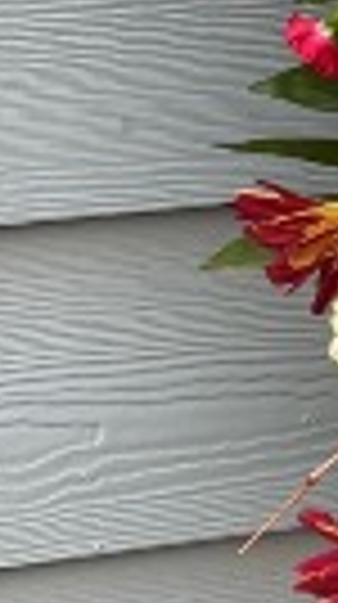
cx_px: 791
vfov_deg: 7.3
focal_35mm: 295
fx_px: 4718
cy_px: -83
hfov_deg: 4.0
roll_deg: +1.3
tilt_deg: -5.3
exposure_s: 1/121
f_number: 2.2
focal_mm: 7.5
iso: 32
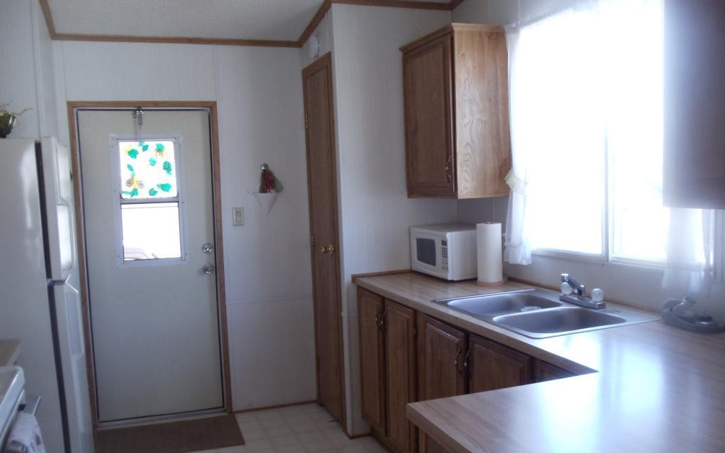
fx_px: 929
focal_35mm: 47
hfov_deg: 42.6
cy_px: 253
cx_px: 364
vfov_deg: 27.4
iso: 200
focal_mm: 6
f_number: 3.5
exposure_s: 1/60
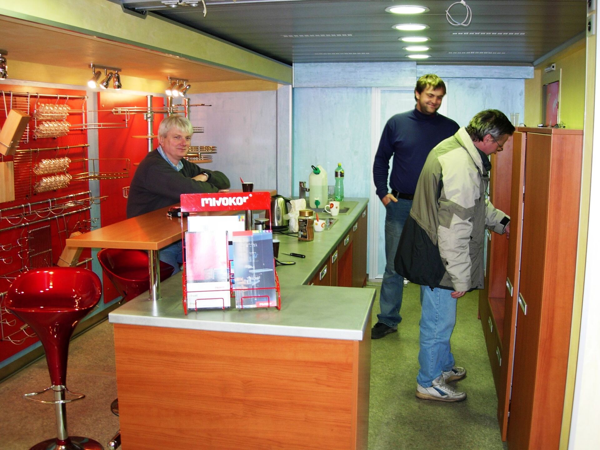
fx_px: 659
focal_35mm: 38
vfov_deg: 37.7
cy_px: 225
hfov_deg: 49.0
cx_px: 300
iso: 79
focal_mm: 7.8
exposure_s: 1/32
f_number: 2.8
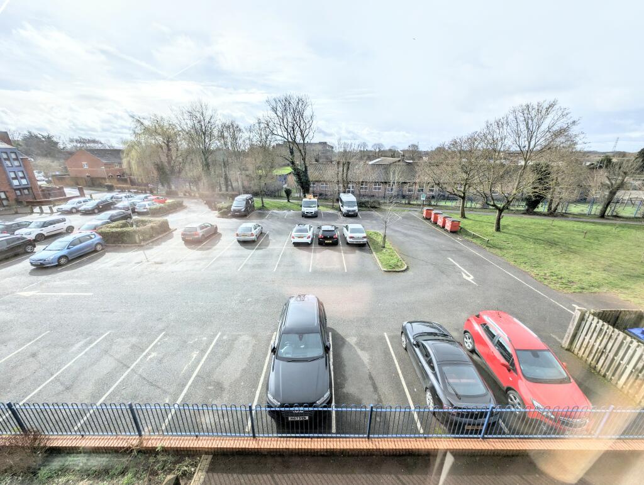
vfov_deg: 94.6
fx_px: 224
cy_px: 242
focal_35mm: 12
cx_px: 322
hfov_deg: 110.5
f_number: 1.95
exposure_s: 1/3704
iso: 37
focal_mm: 2.23
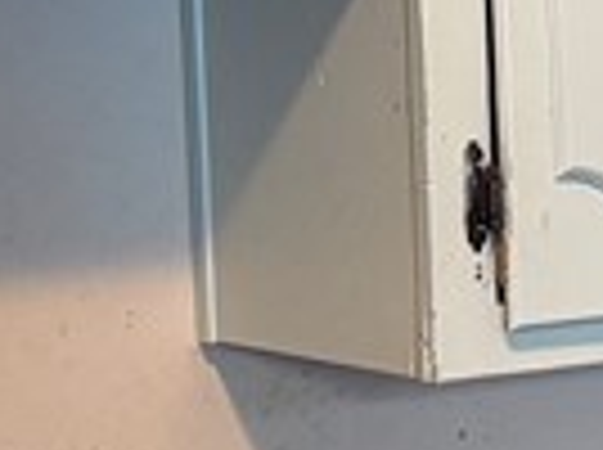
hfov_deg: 10.2
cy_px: 122
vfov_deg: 8.0
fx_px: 3199
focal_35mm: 184
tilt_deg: -4.2
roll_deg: +1.2
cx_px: 1058
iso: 500
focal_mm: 6.76
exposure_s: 1/60
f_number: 1.78
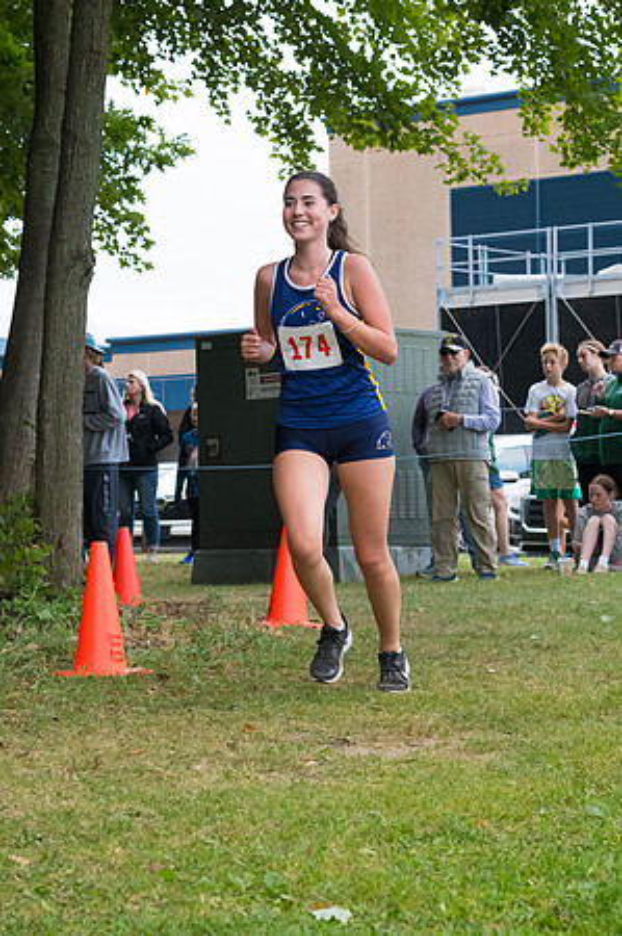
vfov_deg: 21.9
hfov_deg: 14.7
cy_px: 468
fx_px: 2416
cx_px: 311
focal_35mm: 93
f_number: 5.6
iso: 2000
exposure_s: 1/1250
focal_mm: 62
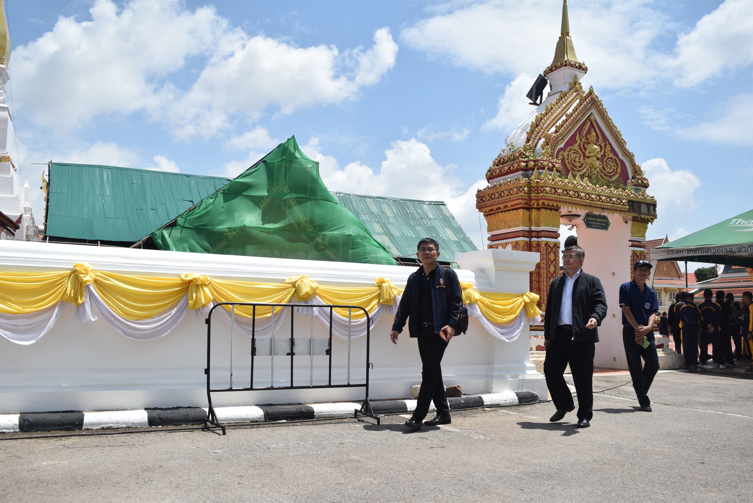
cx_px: 376
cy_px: 252
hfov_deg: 61.9
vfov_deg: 43.7
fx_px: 628
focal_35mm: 30
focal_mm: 20
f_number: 5
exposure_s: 1/4000
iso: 800
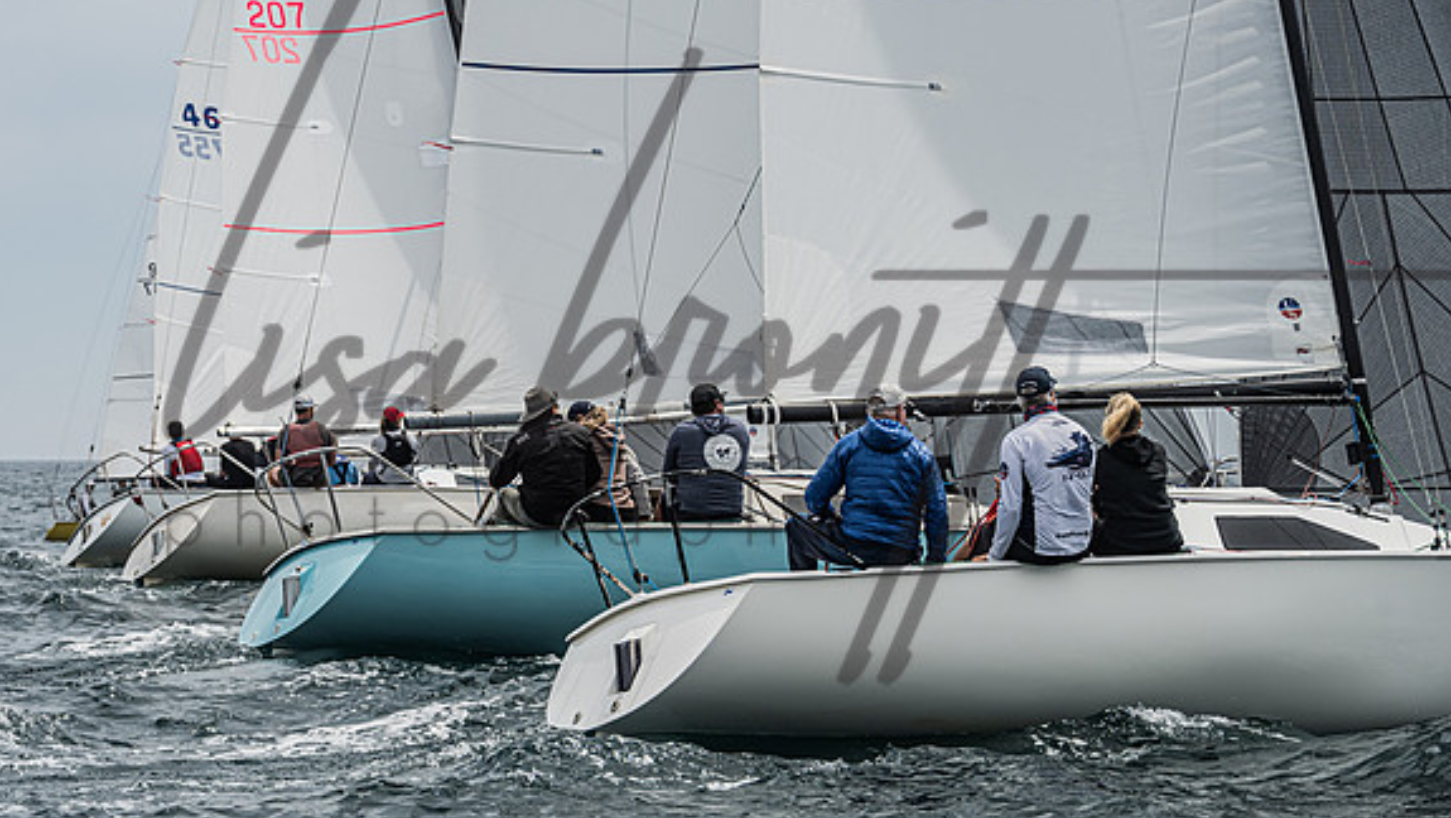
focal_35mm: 126
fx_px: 4850
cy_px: 434
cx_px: 540
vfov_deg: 9.6
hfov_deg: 17.0
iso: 320
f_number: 6.3
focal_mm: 95
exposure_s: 1/2500
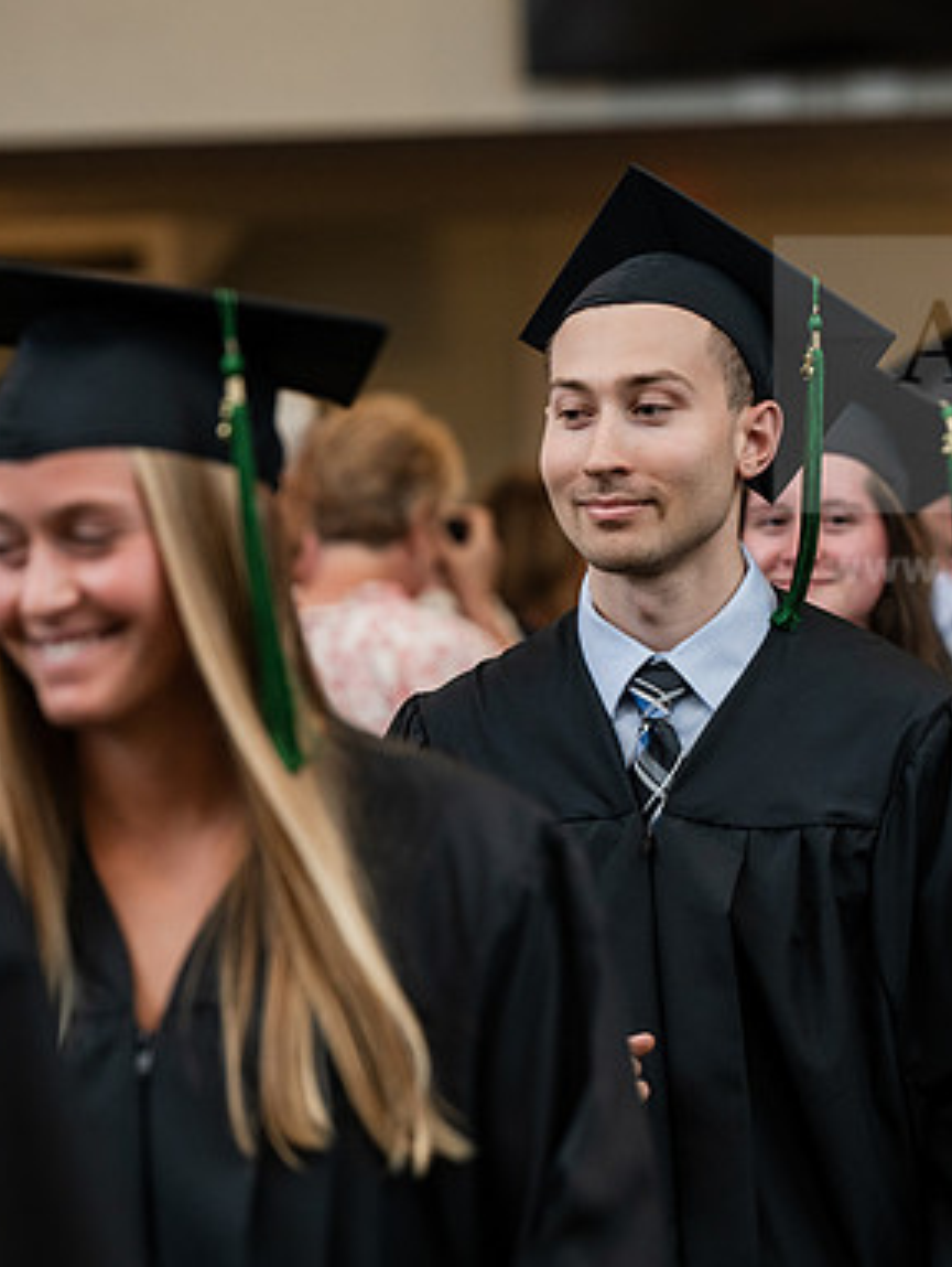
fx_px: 5857
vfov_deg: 12.3
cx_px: 674
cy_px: 637
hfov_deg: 9.3
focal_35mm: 160
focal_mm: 110
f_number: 3.2
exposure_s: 1/200
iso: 1250
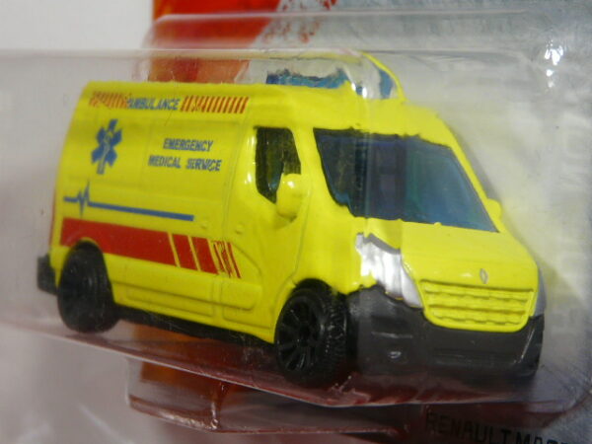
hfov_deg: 18.4
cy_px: 222
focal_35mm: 107
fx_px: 1830
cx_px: 296
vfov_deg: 13.8
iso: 100
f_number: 3.2
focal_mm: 11.1
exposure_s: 1/50
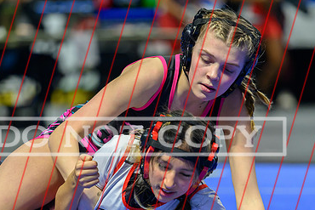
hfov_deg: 6.4
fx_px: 2818
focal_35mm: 322
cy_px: 171
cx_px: 149
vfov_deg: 4.3
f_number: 2.8
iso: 3200
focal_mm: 170
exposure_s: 1/800
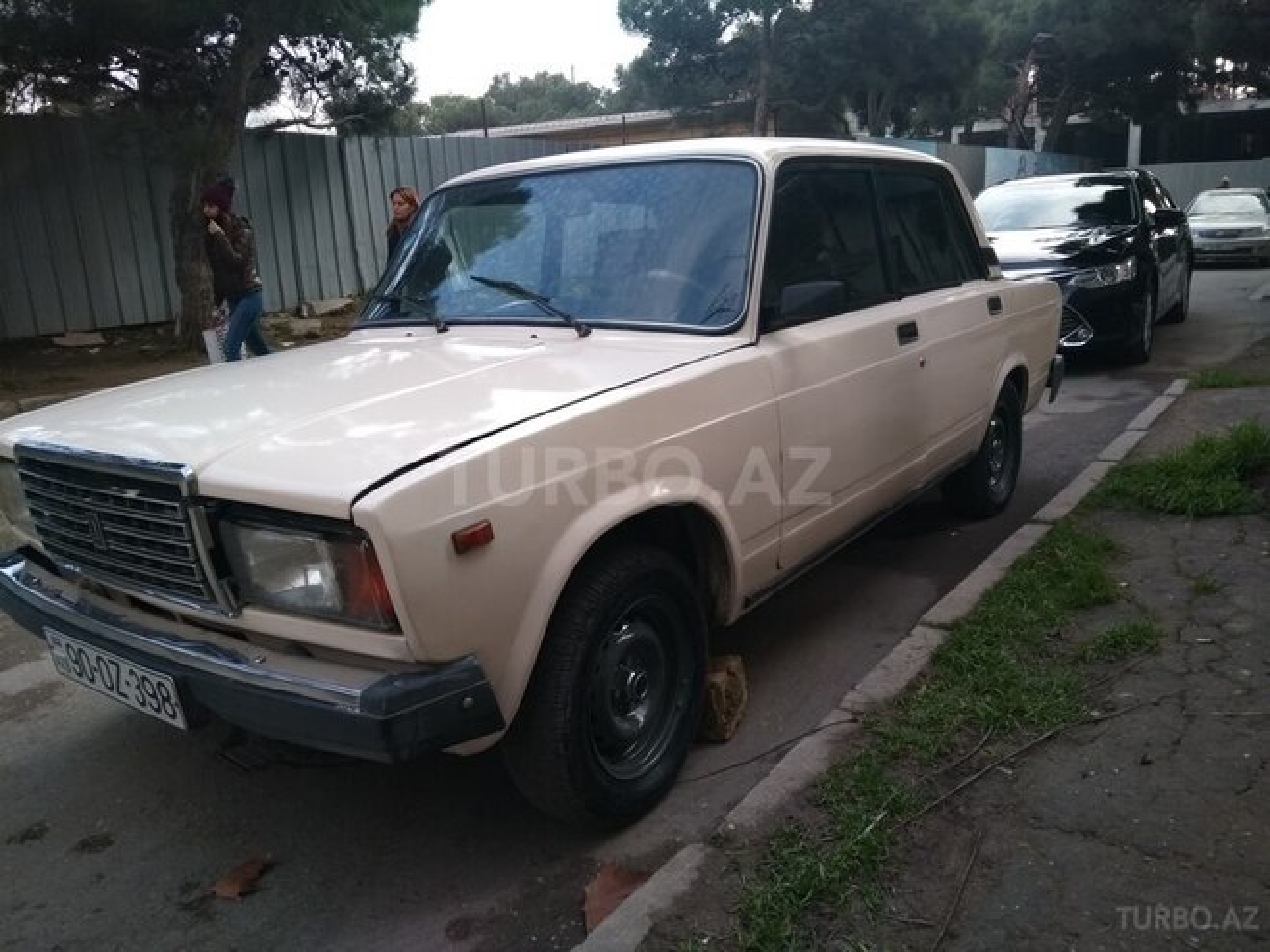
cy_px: 476
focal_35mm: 21
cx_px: 635
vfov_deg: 63.4
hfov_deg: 79.0
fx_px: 770
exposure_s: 1/250
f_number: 2
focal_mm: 3.57
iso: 100
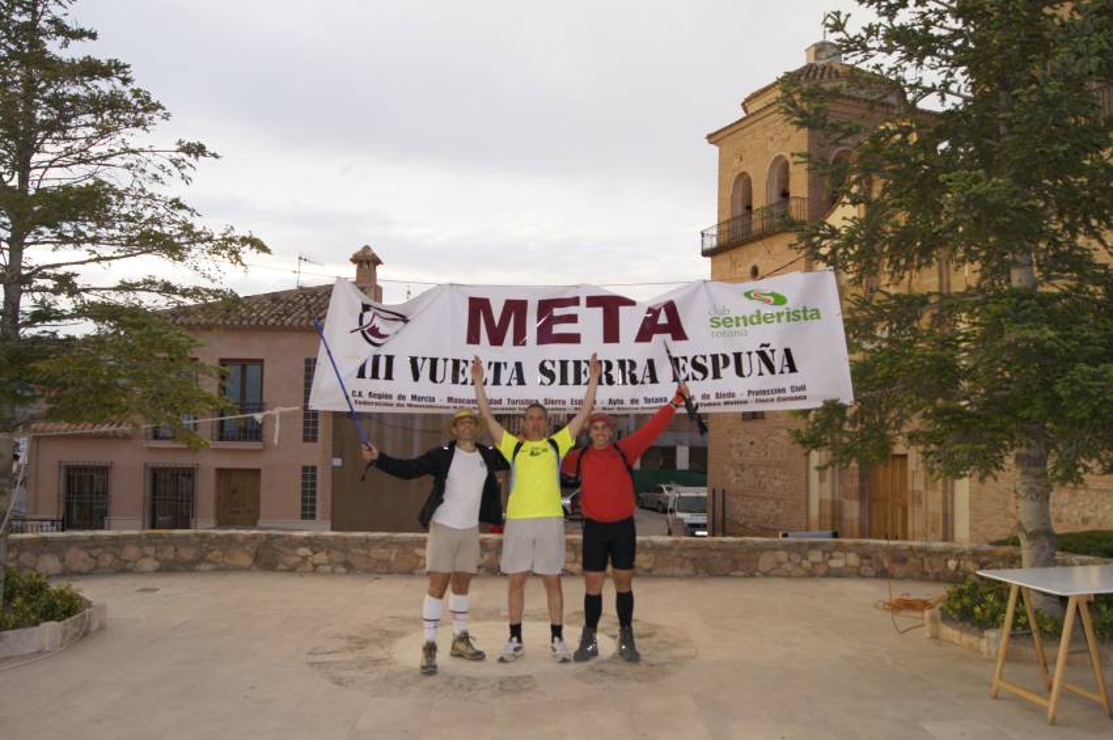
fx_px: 927
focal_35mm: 30
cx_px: 556
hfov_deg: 62.0
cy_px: 370
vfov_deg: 43.5
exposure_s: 1/80
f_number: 5
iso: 320
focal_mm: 20
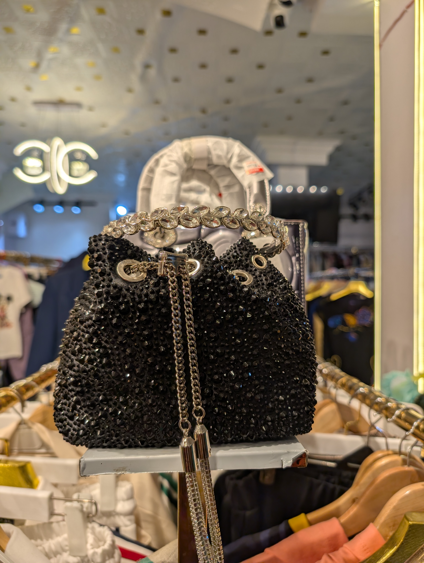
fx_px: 391
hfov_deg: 56.9
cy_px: 282
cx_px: 212
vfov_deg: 71.5
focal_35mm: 24
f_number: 1.68
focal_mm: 6.9
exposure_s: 1/138
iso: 20
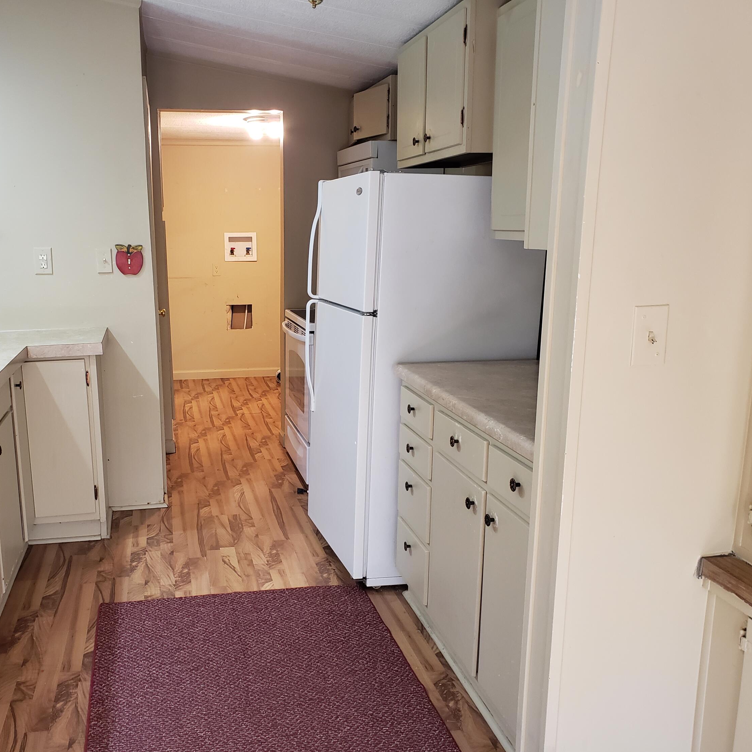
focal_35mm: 31
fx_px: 762
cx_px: 265
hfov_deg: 51.8
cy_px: 379
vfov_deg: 52.5
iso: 320
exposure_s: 1/30
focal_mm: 4.3
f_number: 2.4
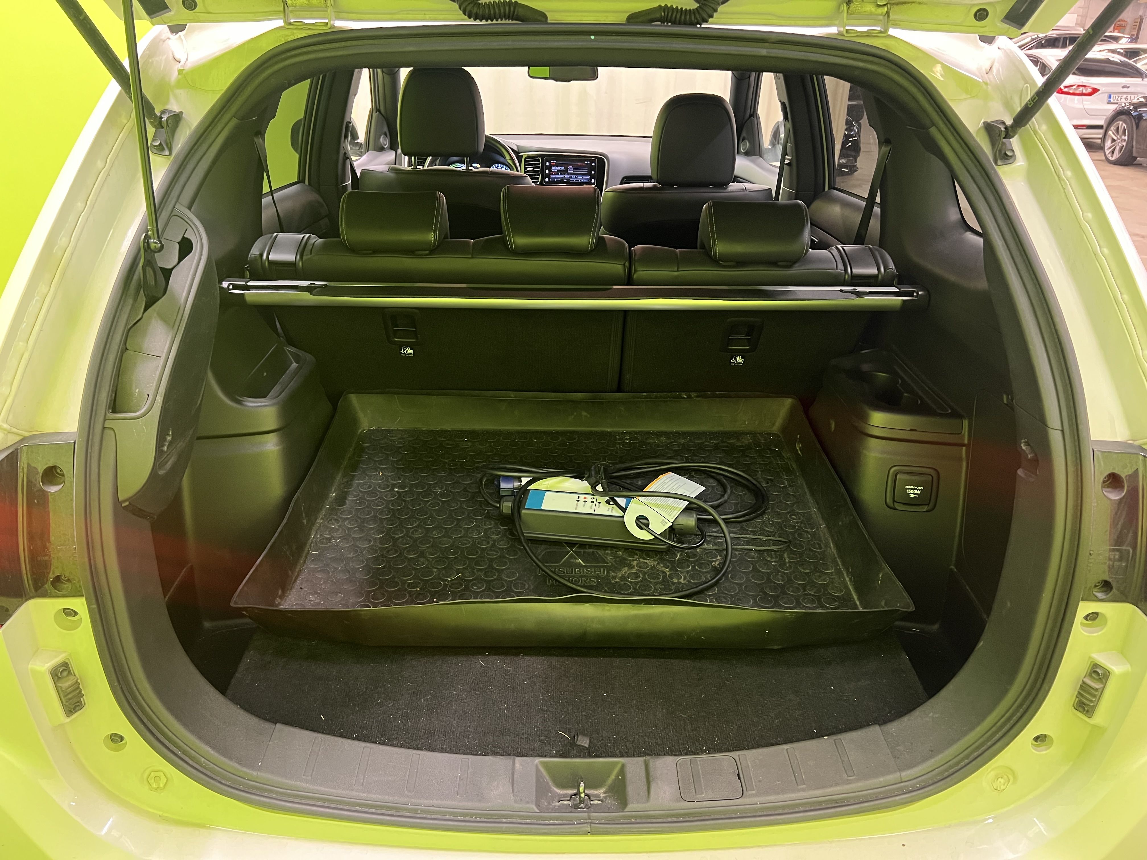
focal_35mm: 26
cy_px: 430
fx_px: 862
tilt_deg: -25.7
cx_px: 574
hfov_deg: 67.3
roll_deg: -0.5
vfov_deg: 53.1
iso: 500
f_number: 1.5
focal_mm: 5.7
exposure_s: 1/33
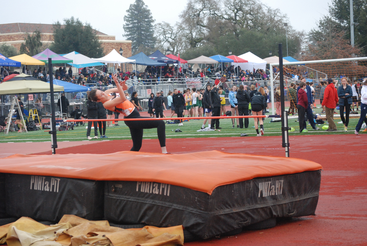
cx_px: 184
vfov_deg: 13.5
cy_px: 123
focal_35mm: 102
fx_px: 1041
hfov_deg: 20.0
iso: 1000
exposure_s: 1/800
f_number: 7.1
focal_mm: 68
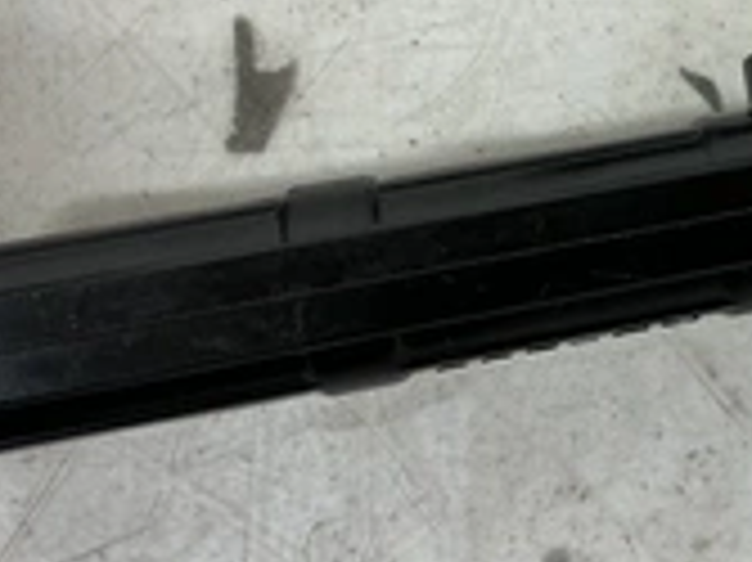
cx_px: 711
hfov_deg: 27.7
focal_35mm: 67
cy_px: 166
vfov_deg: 21.8
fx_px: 1454
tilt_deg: -78.8
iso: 40
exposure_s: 1/60
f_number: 1.8
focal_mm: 3
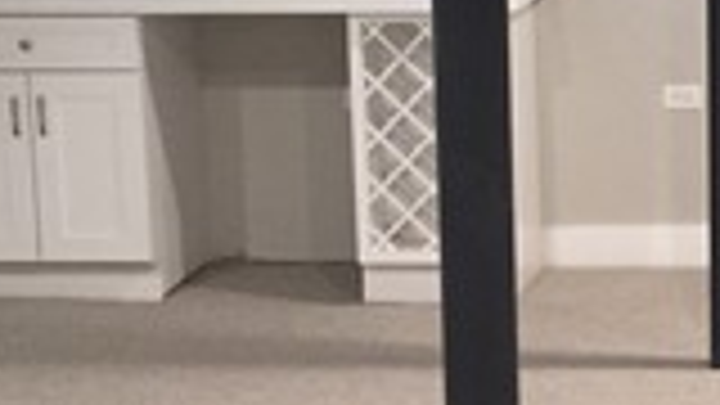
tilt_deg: -10.0
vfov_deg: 9.6
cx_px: 648
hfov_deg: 16.8
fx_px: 2406
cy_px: 220
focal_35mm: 126
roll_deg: +1.0
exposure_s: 1/30
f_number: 2.2
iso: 250
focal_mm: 4.15
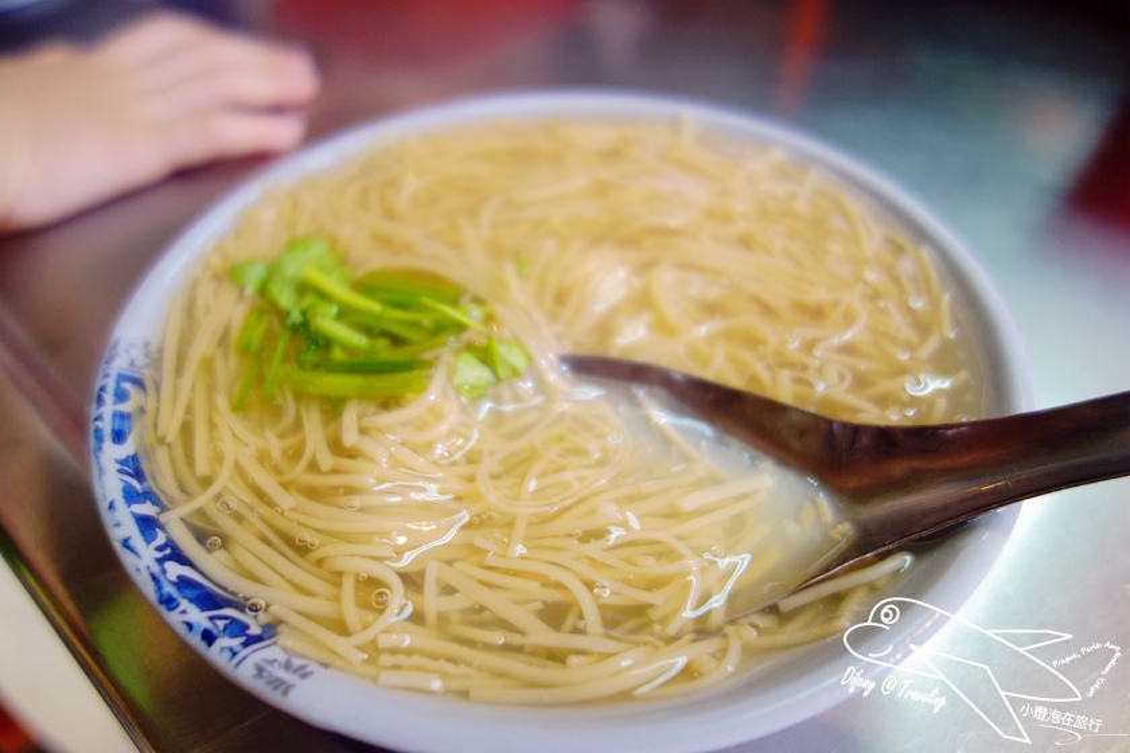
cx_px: 565
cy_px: 376
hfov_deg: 65.5
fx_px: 879
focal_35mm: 28
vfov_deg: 46.4
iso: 125
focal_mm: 10.4
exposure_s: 1/50
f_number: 1.8
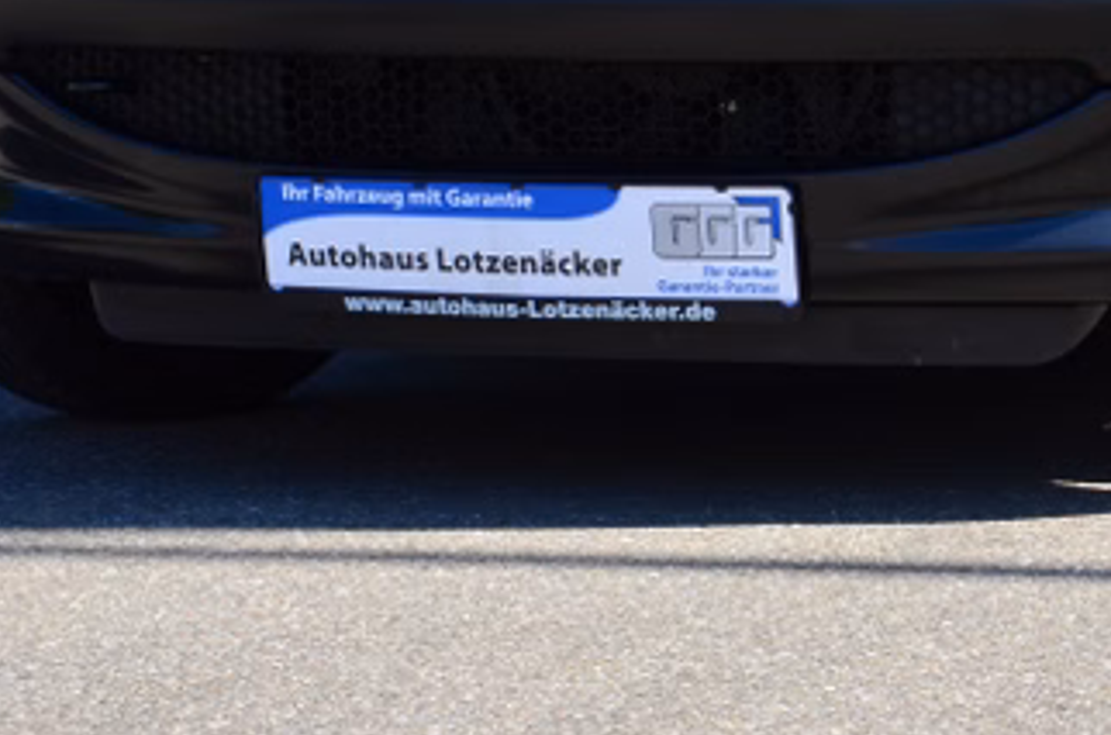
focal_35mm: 179
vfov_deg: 7.6
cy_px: -35
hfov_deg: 11.5
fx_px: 5511
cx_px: 952
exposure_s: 1/125
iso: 140
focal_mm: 48
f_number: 11
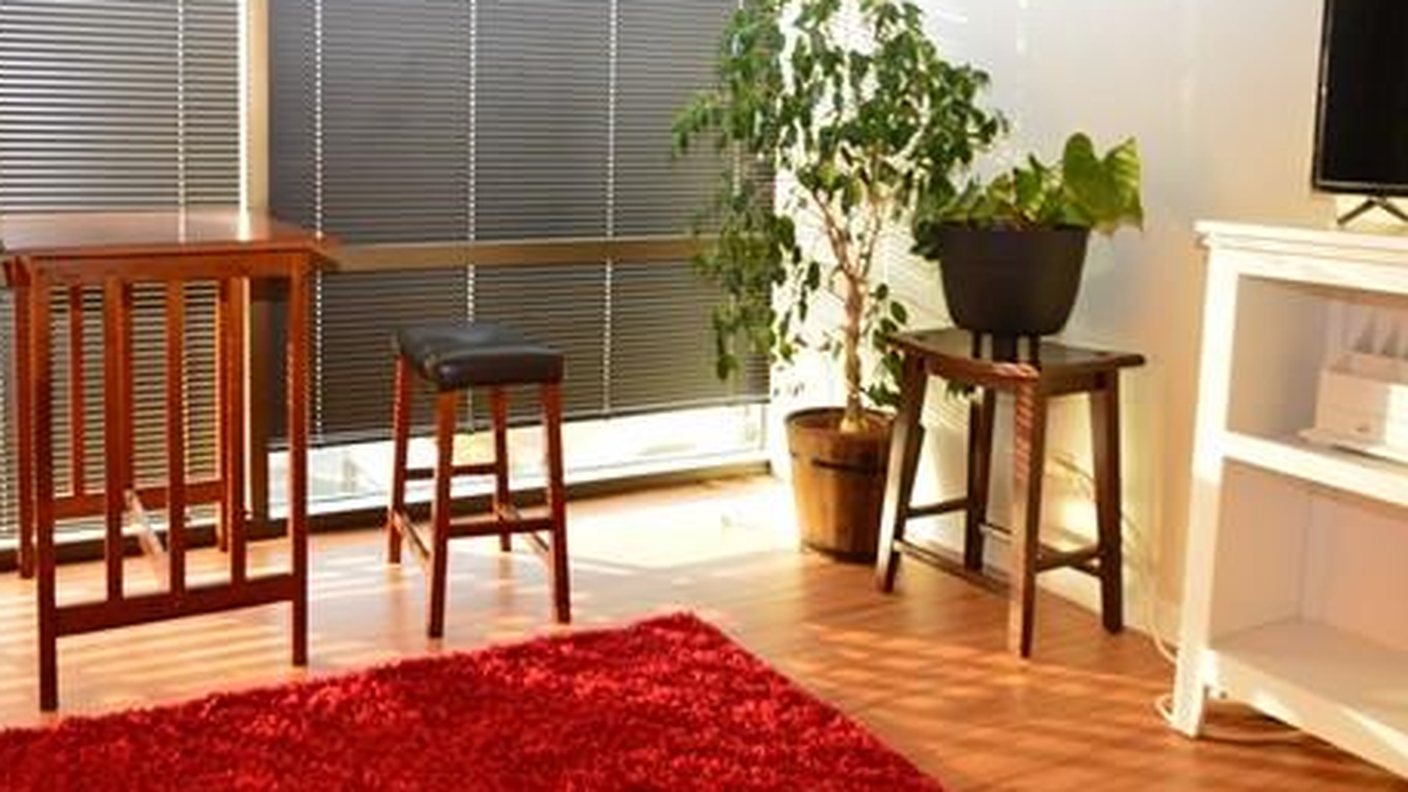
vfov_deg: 40.5
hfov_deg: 65.6
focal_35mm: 28
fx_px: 1045
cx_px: 436
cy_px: 211
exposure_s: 1/20
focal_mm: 12
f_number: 4
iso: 800
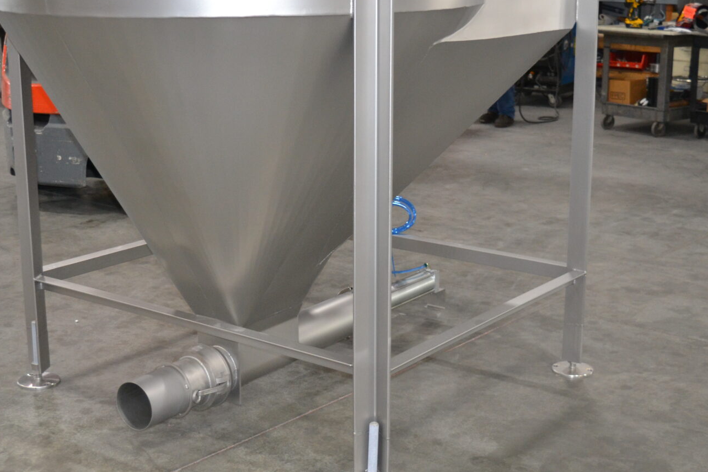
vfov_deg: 22.7
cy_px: 196
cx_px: 356
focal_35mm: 60
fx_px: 1176
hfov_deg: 33.5
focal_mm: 25
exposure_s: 1/60
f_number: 4
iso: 900
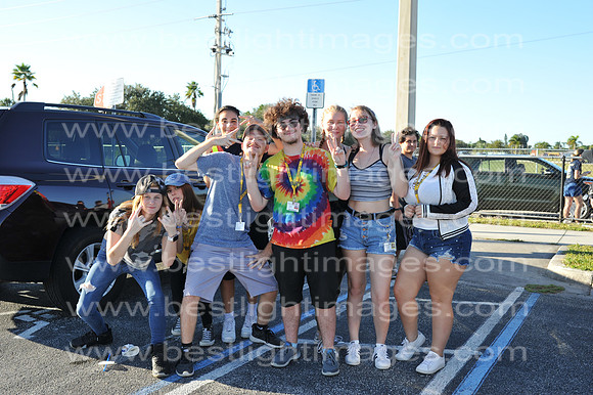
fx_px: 576
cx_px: 296
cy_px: 198
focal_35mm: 35
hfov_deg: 54.5
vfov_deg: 37.8
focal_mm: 35
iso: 200
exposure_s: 1/250
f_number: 6.3
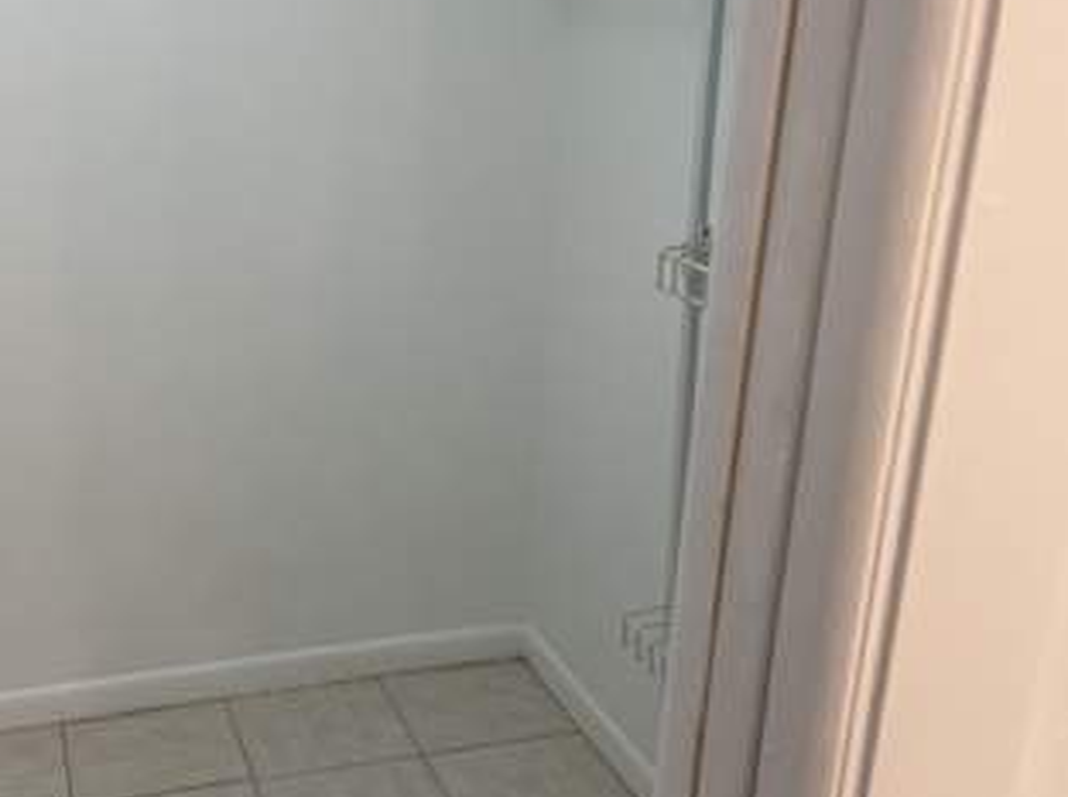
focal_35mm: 40
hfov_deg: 45.3
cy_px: 340
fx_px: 1232
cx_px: 270
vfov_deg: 35.8
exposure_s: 1/120
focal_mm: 4.2
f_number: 1.6
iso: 64
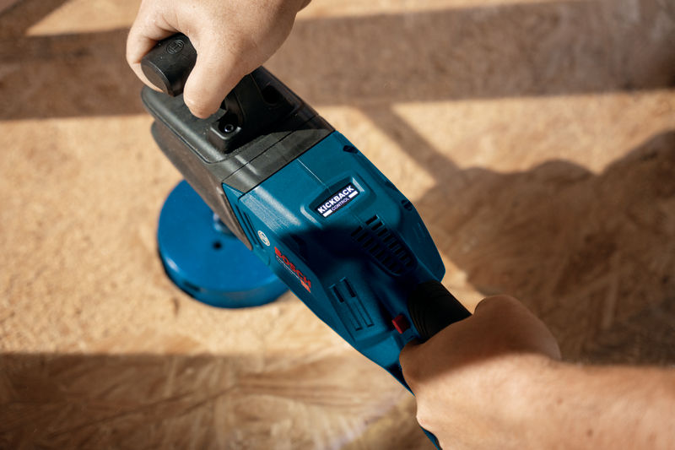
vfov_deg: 21.2
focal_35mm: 64
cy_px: 225
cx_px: 338
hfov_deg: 31.4
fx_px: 1202
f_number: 2.8
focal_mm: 64.1
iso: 1000
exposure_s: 1/200
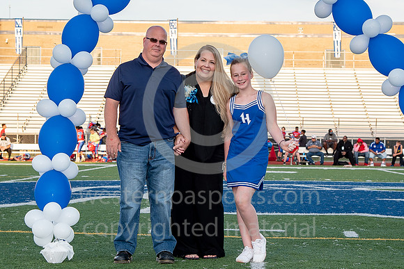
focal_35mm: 114
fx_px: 1284
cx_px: 197
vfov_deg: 12.0
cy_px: 99
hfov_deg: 17.9
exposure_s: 1/125
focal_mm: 58
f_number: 5.6
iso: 100
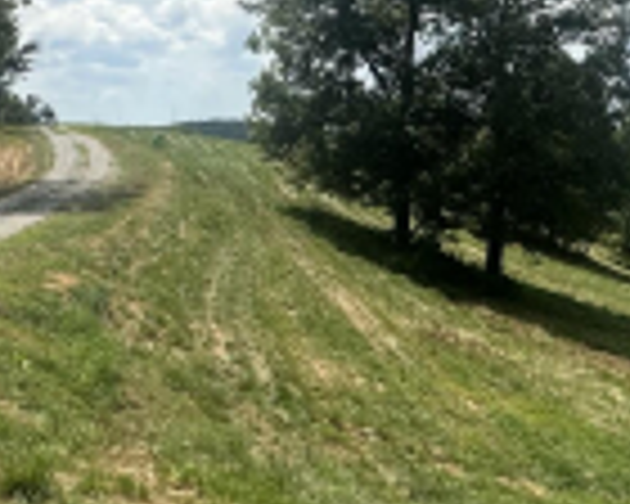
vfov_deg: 23.5
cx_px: 470
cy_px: 220
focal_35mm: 65
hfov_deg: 28.7
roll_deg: +0.0
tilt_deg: -3.3
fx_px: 1212
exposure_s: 1/2681
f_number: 2.2
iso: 50
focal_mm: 2.22
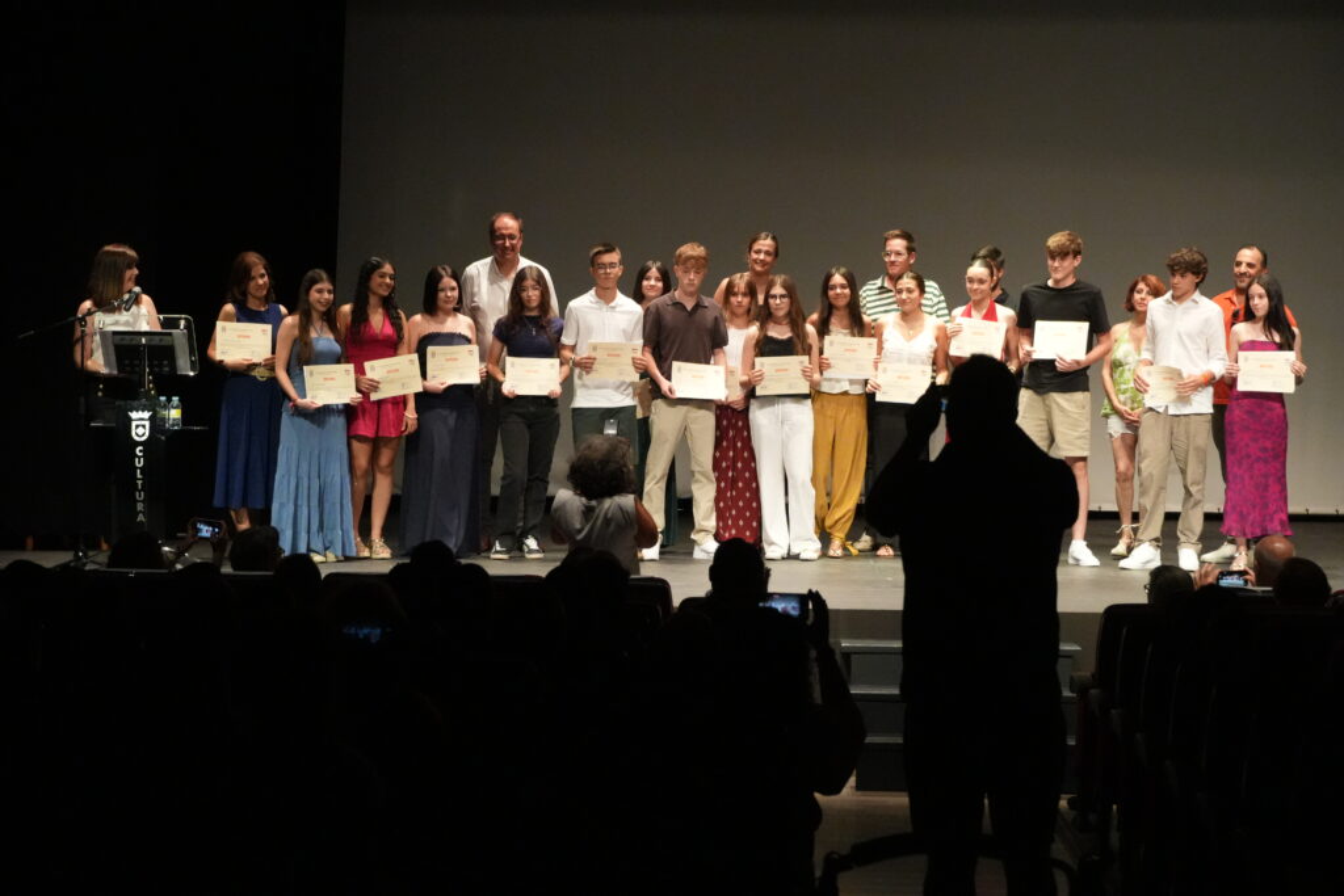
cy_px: 448
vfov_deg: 15.2
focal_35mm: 90
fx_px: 3360
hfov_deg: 22.6
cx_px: 672
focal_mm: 60
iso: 6400
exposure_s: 1/200
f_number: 6.3
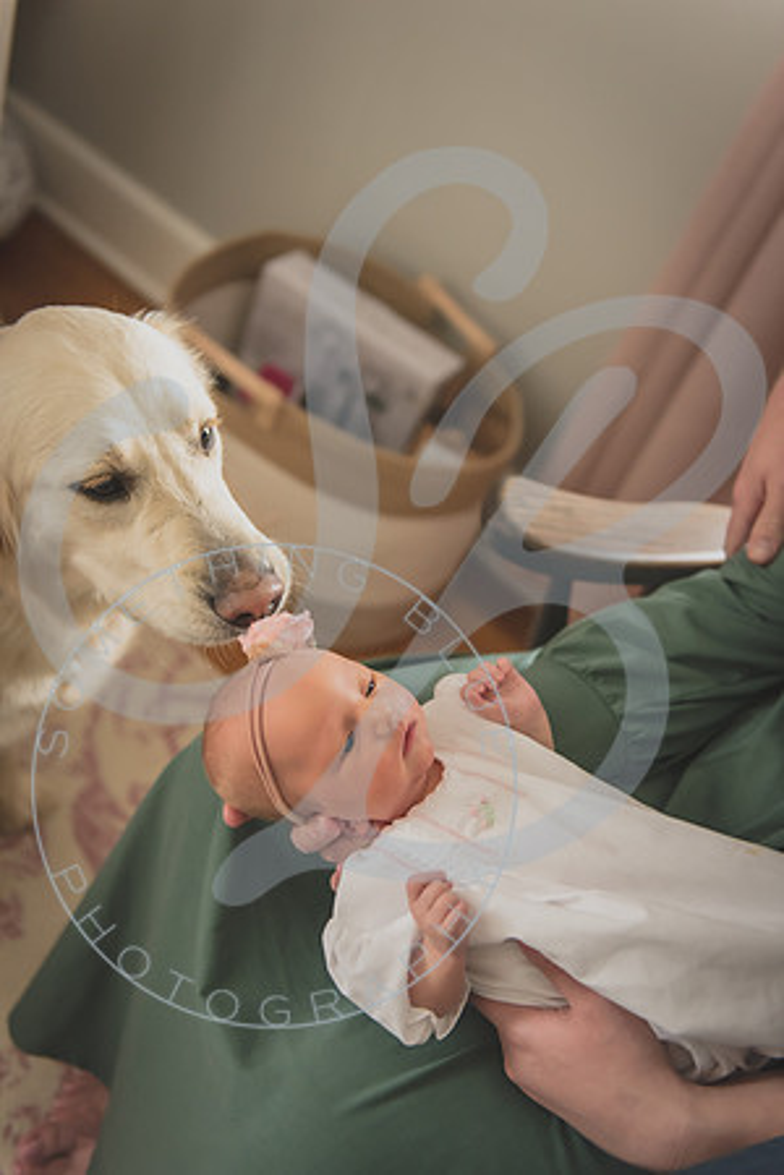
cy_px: 588
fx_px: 1307
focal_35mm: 40
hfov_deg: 33.4
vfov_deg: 48.5
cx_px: 392
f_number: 2.8
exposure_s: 1/125
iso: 2000
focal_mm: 40
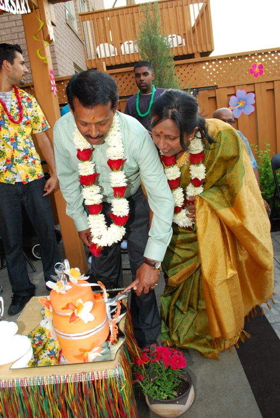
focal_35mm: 27
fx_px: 314
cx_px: 140
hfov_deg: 48.0
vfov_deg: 67.3
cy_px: 209
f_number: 7.1
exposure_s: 1/80
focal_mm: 18
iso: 800
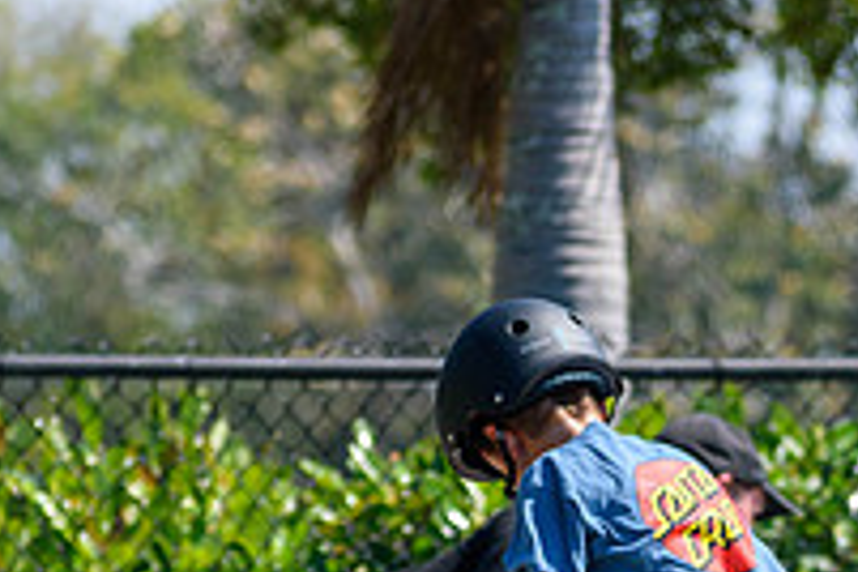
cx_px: 879
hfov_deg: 2.7
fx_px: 18064
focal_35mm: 758
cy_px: 813
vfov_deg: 1.8
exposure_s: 1/2000
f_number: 5.6
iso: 360
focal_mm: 175
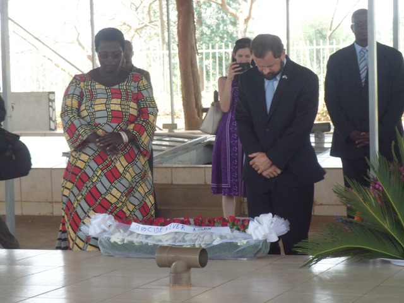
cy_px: 152
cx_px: 202
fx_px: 1284
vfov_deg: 13.5
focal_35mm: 110
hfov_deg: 17.9
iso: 240
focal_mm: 19.8
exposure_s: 1/60
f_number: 5.7
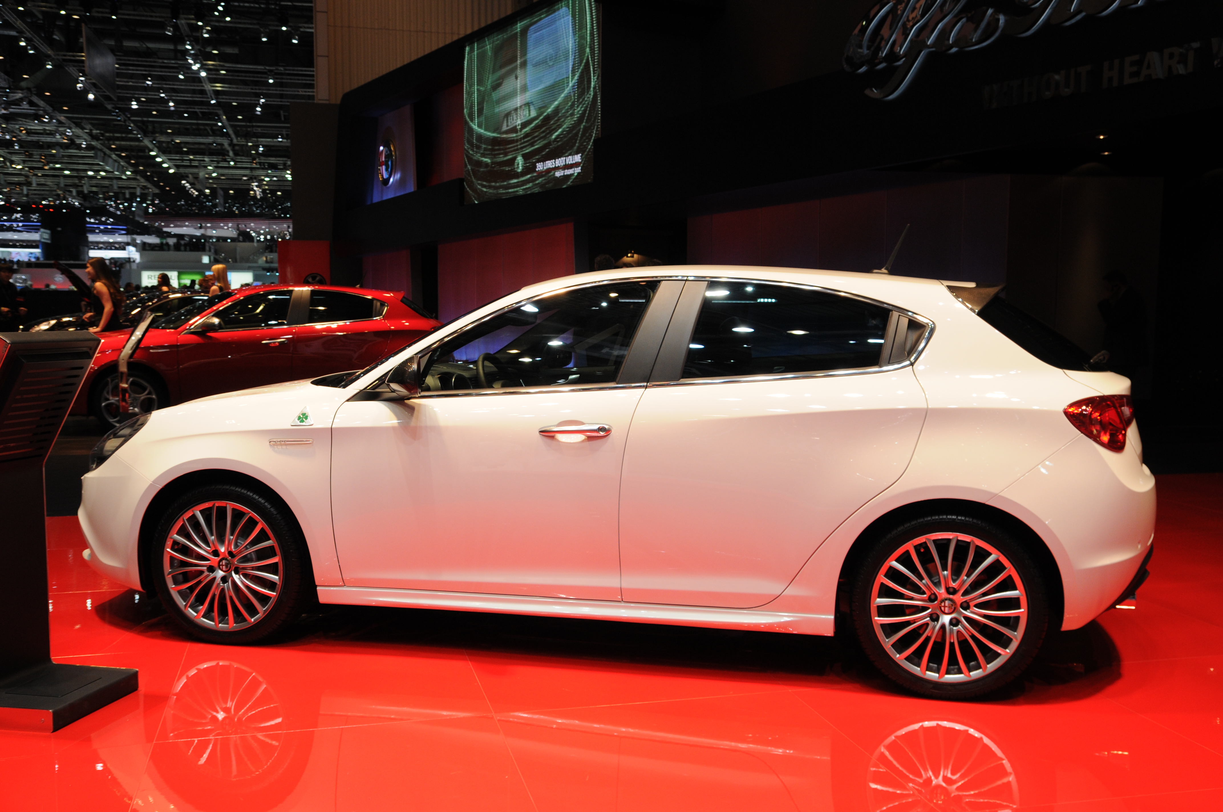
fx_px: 1222
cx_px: 612
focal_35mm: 36
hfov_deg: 53.2
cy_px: 406
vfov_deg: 36.8
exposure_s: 1/180
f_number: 6.7
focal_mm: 24
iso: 400
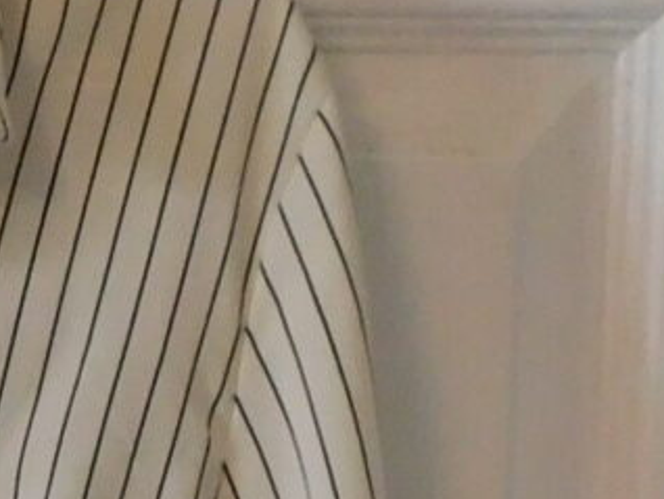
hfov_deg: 12.2
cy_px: 1025
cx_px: -543
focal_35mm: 148
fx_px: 2841
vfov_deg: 9.3
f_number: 3
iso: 400
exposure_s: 1/25
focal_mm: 4
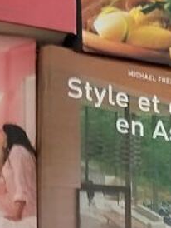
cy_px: 452
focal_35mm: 141
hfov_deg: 10.3
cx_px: 238
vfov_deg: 12.4
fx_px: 927
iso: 200
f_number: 1.8
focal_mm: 4.22
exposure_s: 1/33.3
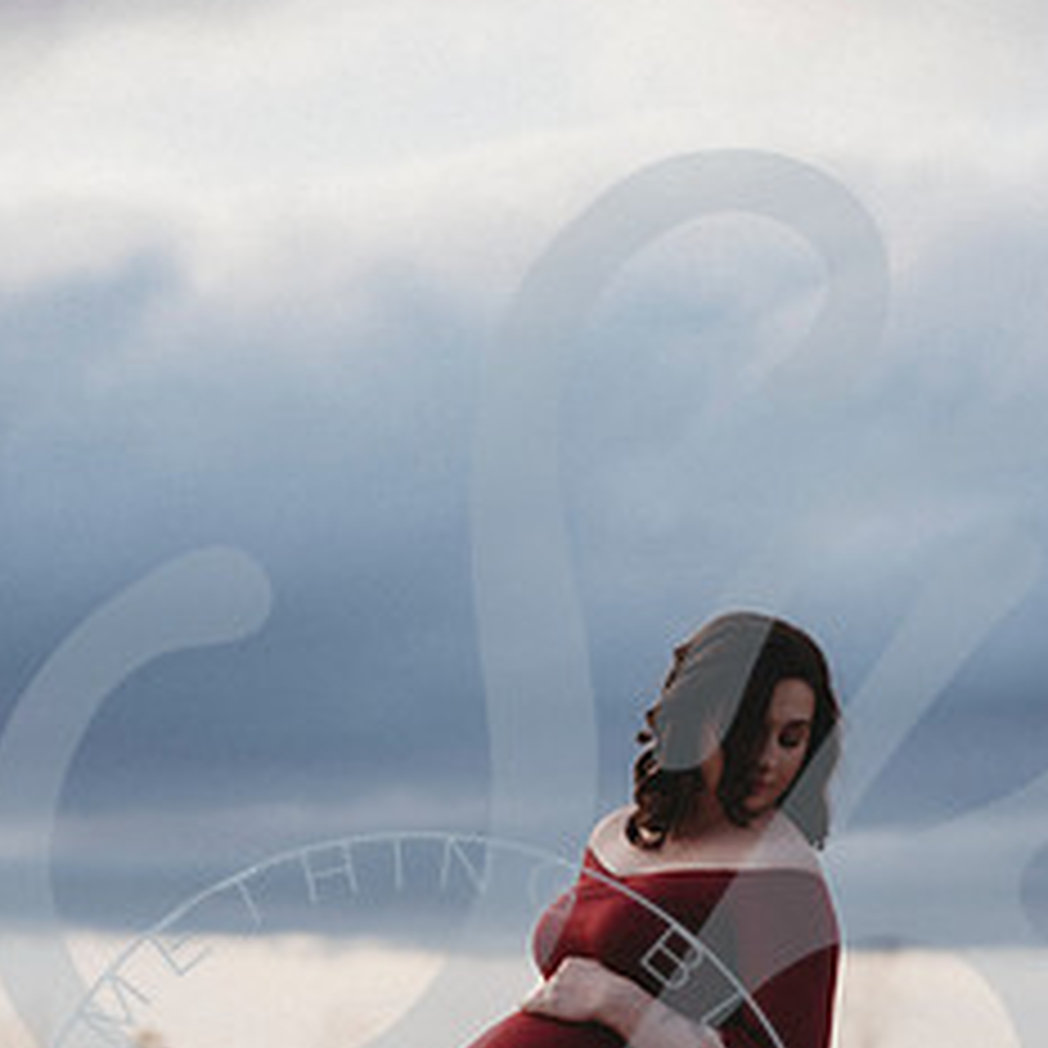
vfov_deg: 15.0
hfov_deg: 15.1
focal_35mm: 115
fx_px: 3939
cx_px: 621
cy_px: 909
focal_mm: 70
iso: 100
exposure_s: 1/400
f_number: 2.8
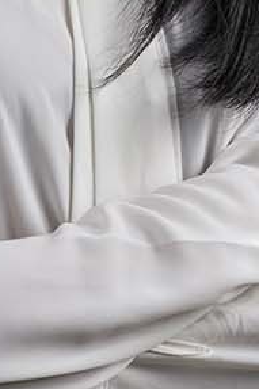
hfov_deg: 2.6
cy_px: 11
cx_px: -77
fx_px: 5694
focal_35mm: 527
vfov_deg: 3.9
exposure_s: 1/200
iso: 80
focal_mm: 105
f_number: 11
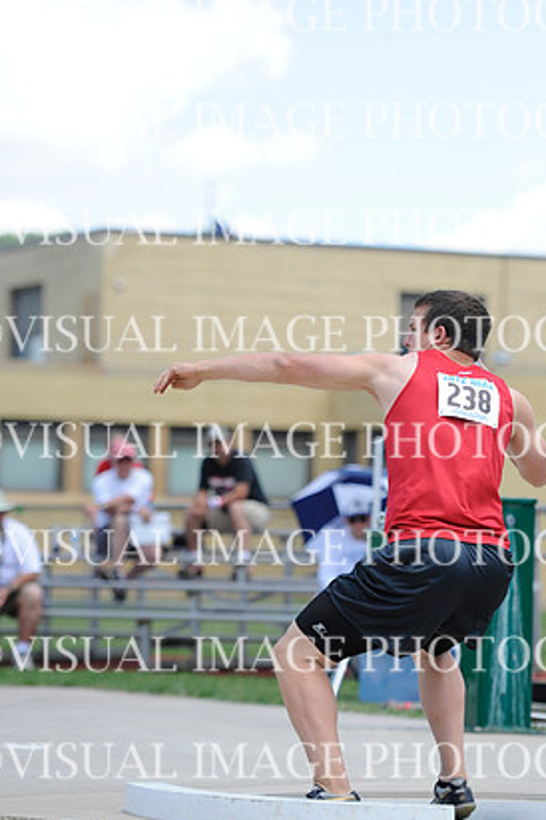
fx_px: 3851
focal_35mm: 169
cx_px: 349
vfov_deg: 12.2
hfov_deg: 8.1
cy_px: 386
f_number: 2.8
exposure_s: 1/2500
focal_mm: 120
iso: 400
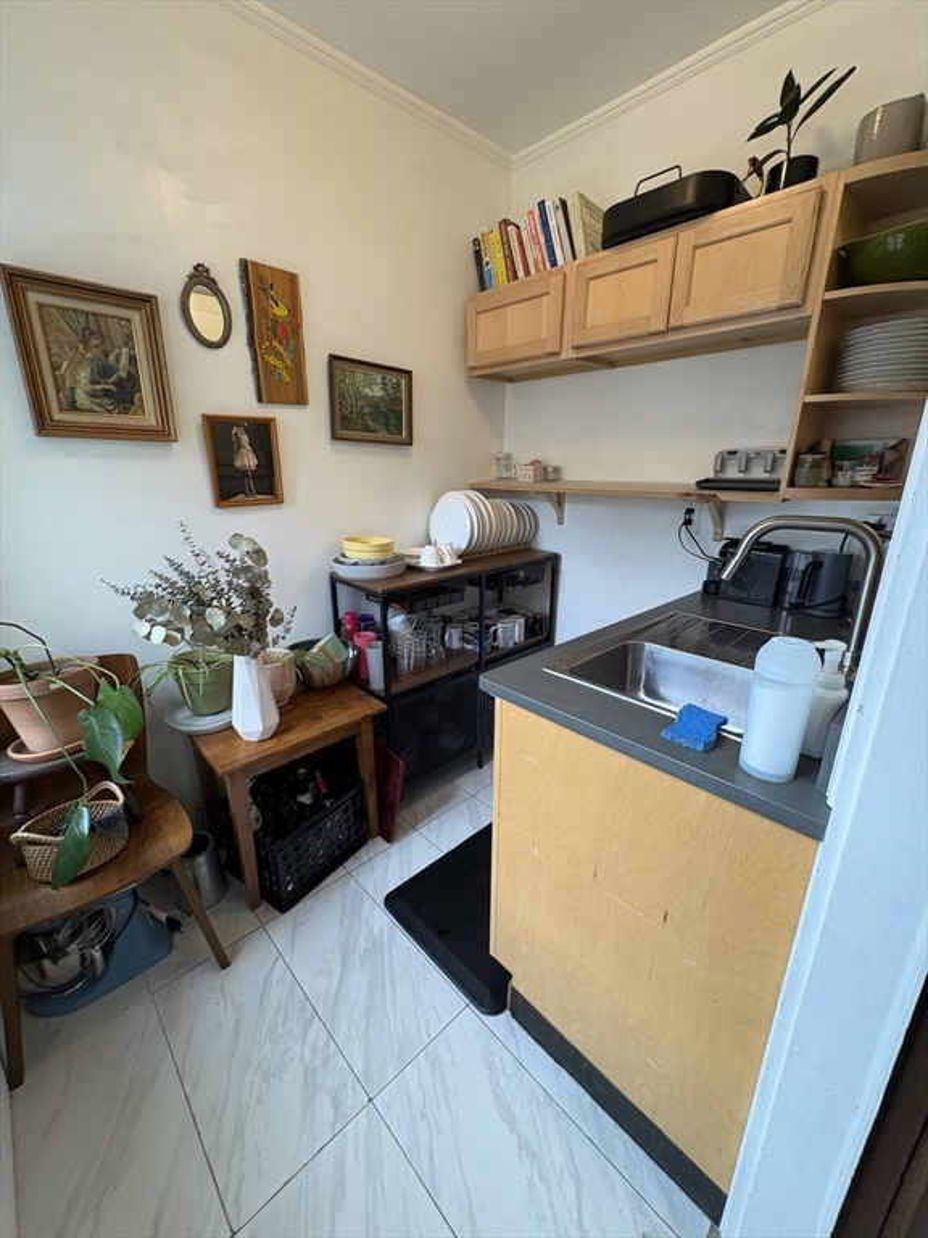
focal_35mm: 14
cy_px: 619
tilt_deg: -16.1
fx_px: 500
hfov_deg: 85.7
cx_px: 464
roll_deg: -0.3
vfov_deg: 102.1
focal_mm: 2.22
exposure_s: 1/60
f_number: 2.2
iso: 320
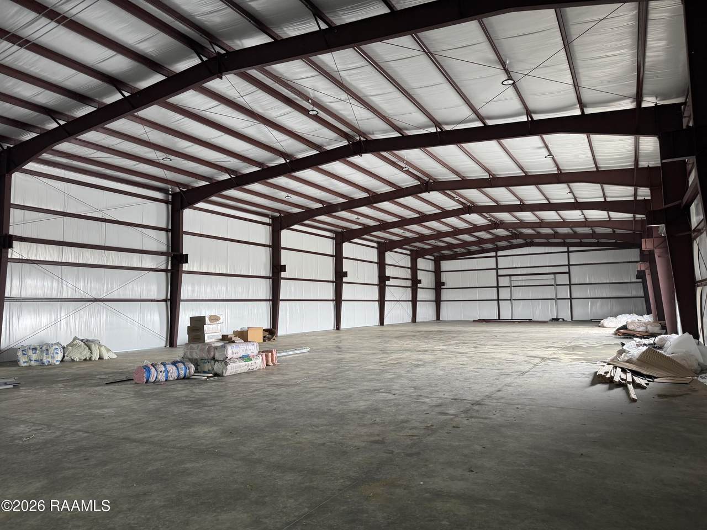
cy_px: 265
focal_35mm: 24
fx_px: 490
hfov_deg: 71.6
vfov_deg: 56.8
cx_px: 354
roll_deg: +2.0
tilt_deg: +3.7
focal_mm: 6.76
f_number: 1.78
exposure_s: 1/121
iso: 200
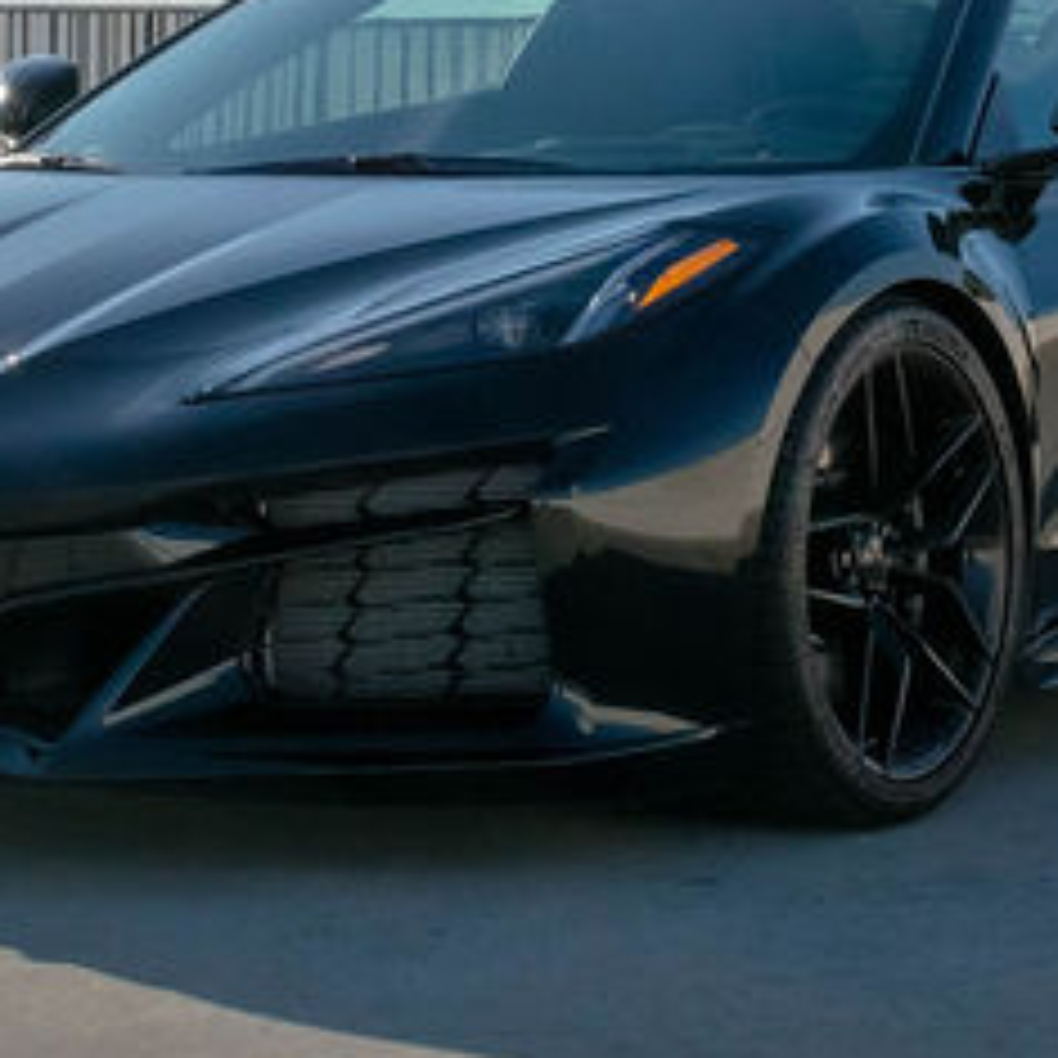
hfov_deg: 11.6
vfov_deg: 11.5
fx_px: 5221
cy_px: -7
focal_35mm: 151
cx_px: 660
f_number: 8
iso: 250
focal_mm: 25
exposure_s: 1/2000
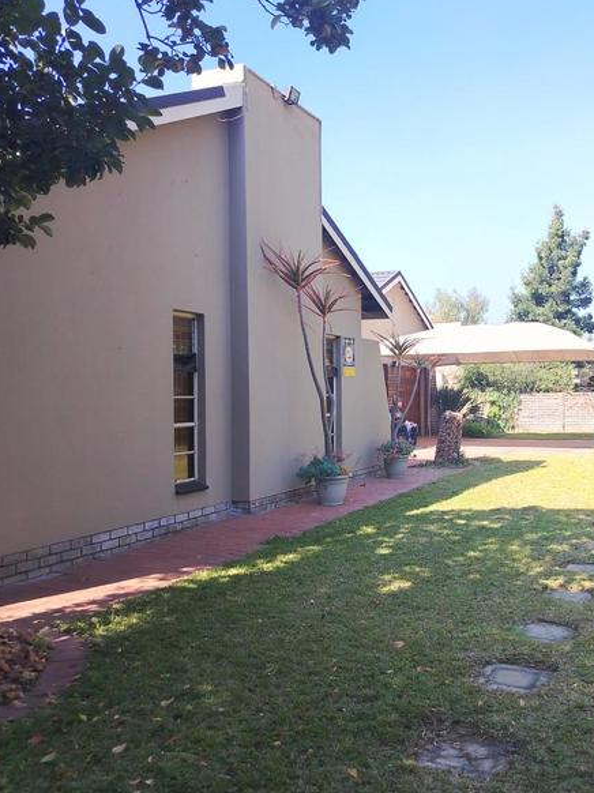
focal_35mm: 33
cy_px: 395
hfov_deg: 41.9
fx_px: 756
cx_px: 432
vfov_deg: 55.4
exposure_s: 1/288
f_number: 1.75
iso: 100
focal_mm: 5.25
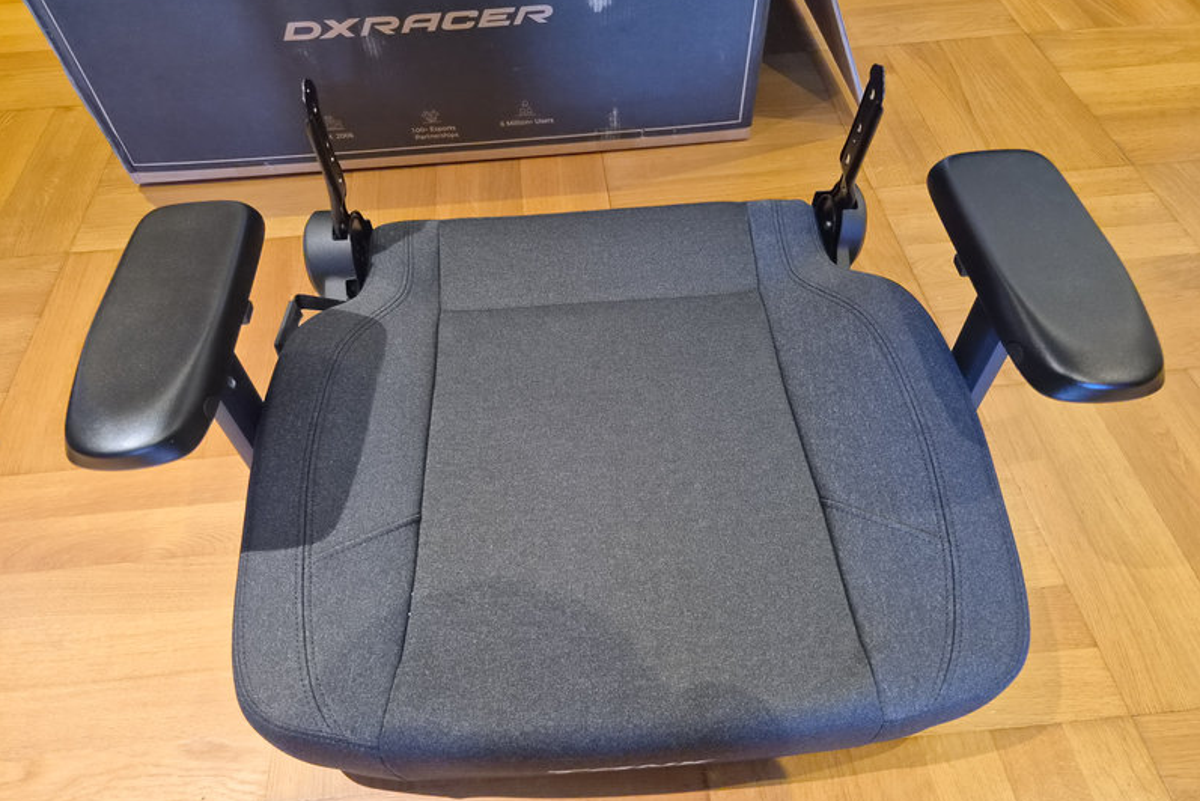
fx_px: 800
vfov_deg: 53.1
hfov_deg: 73.7
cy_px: 431
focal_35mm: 24
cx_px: 599
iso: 800
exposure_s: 1/100
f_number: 1.8
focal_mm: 5.4
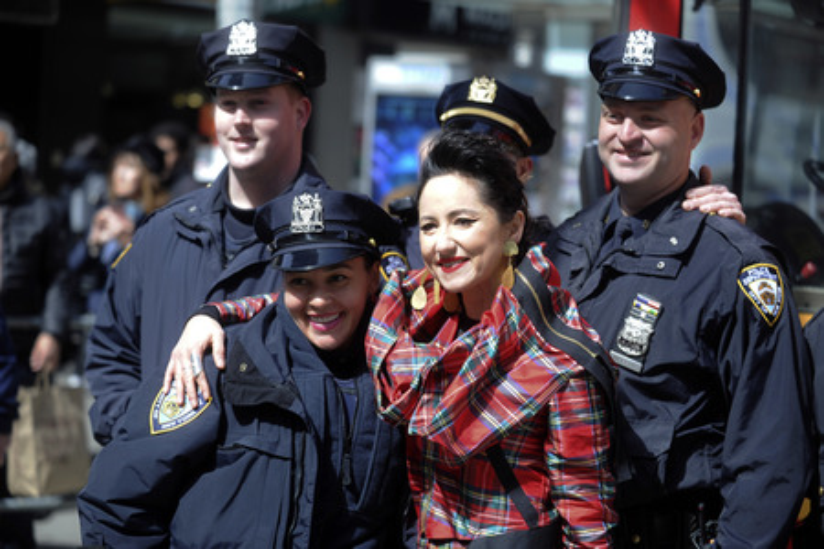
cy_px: 274
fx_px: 1831
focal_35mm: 80
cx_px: 412
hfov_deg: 25.4
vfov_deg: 17.1
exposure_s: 1/1600
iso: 400
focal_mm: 80
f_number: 6.3
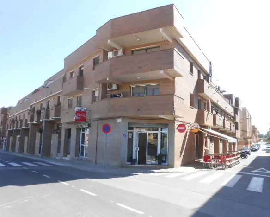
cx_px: 144
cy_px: 108
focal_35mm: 31
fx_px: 248
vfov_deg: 47.2
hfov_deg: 57.1
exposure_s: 1/320
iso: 80
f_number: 3.4
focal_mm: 5.3
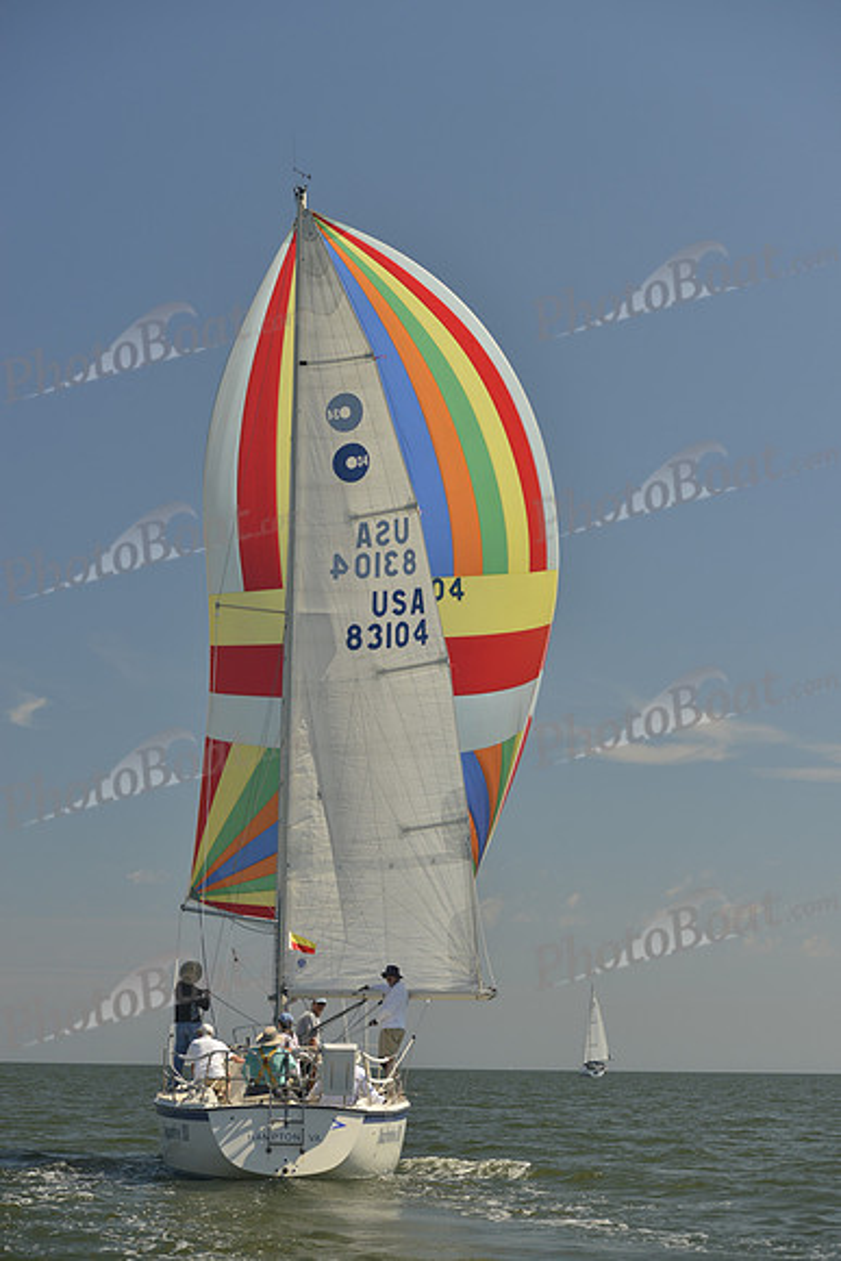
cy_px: 630
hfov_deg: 19.5
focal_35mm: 70
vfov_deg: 28.8
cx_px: 420
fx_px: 2451
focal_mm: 70
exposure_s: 1/800
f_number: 5.6
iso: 200
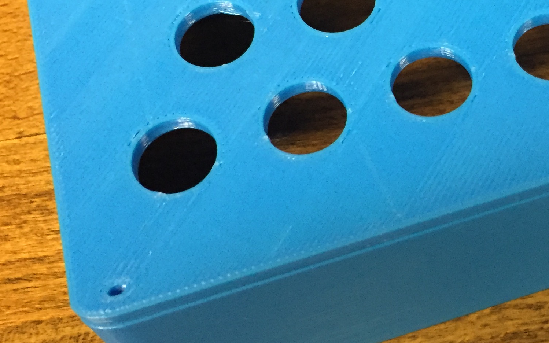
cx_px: 462
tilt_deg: -58.8
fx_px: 1002
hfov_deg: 29.7
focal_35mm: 67
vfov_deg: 19.4
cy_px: 140
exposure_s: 1/20
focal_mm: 4.15
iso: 250
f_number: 2.2
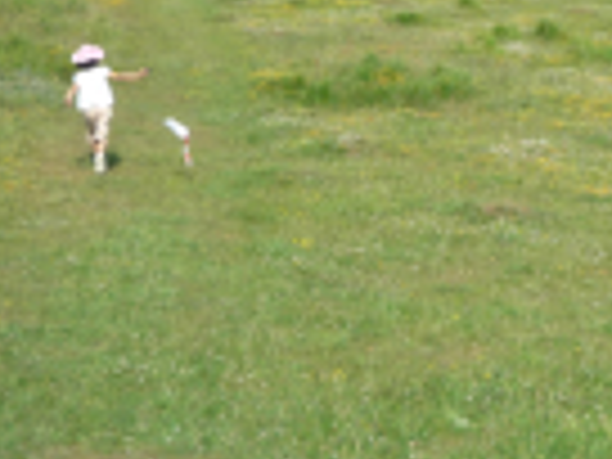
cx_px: 479
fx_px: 1379
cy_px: 196
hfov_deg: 24.7
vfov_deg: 18.9
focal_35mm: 78
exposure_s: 1/640
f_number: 4
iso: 100
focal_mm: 4.4
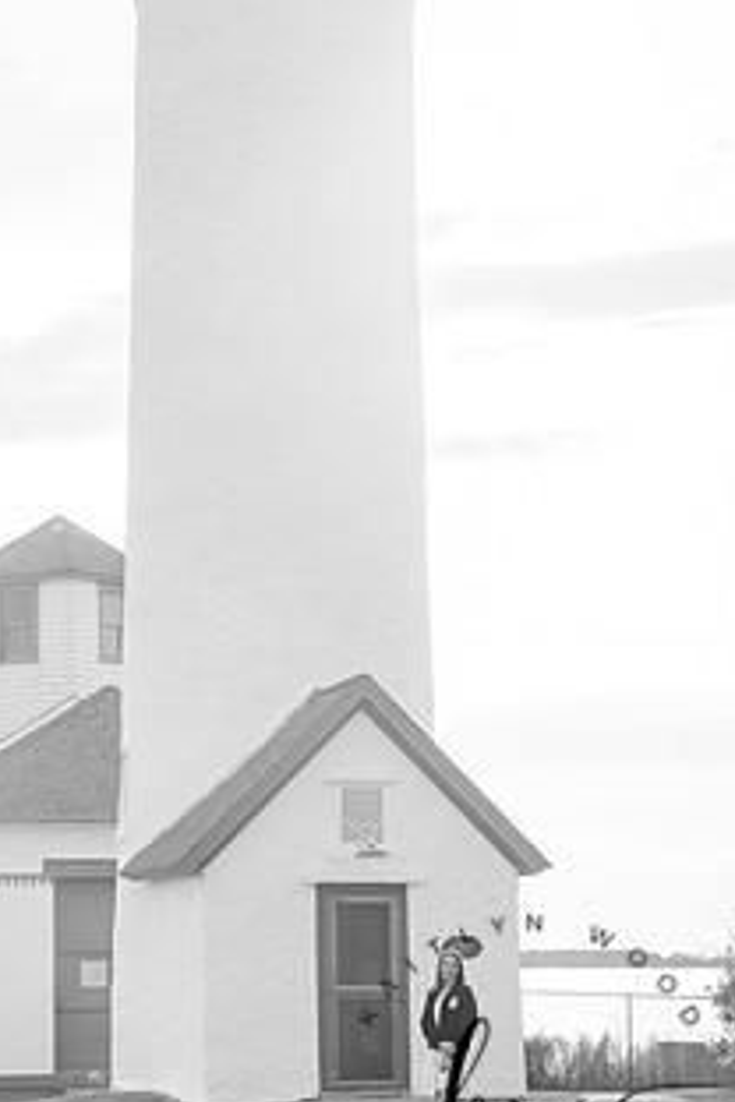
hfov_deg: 13.5
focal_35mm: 101
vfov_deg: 20.2
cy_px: 537
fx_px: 3093
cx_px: 314
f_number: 9
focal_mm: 70
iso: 400
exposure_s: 1/320
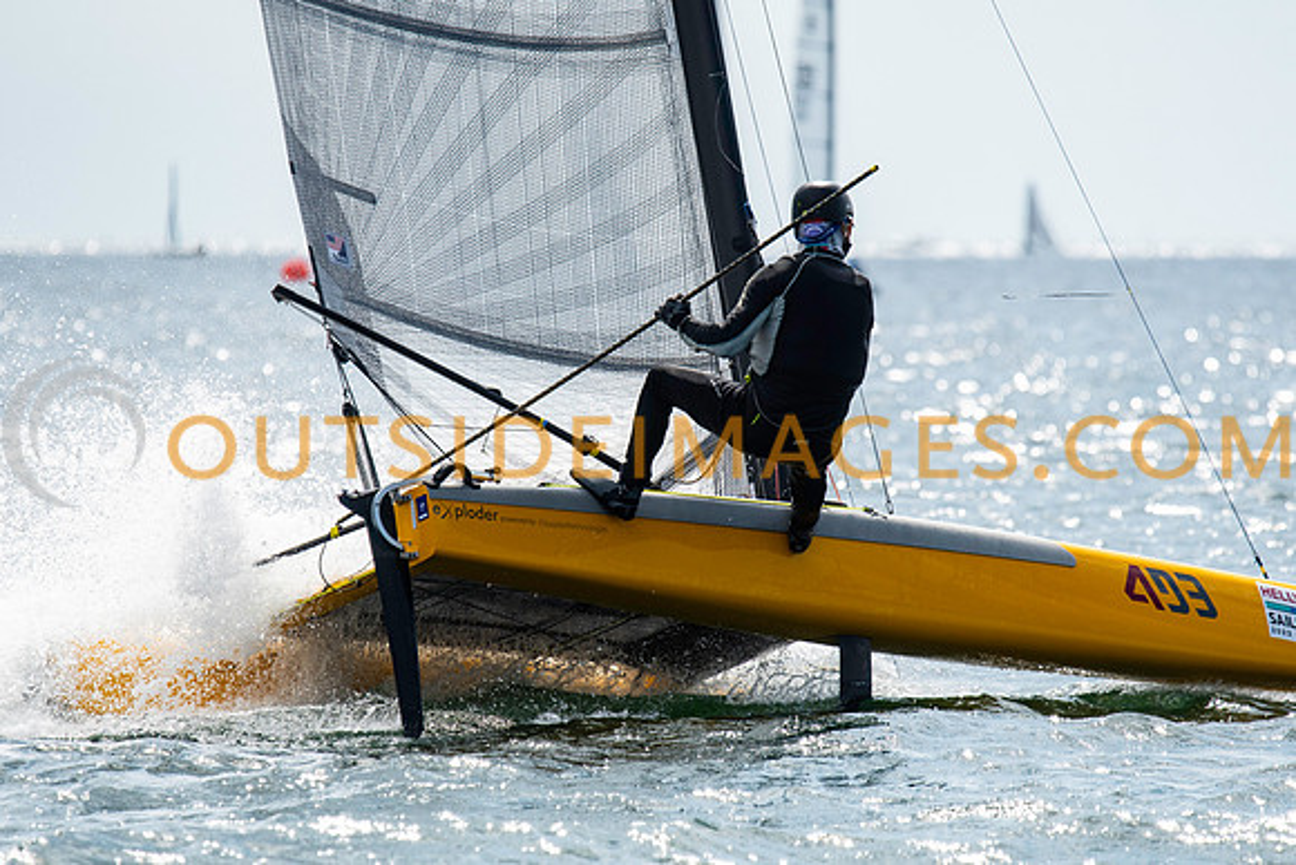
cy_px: 432
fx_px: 16757
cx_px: 648
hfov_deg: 4.4
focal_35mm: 465
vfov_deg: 3.0
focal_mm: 300
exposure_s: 1/6400
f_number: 5
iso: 400
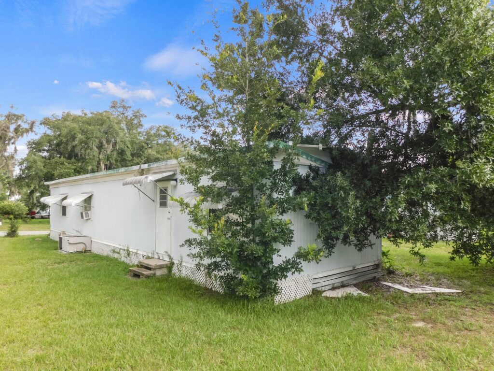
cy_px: 186
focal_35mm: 23
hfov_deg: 73.9
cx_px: 247
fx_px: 328
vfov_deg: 58.9
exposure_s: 1/250
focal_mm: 4
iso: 125
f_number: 3
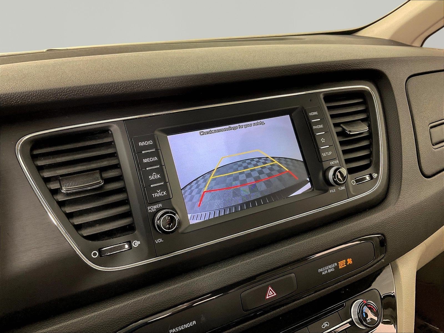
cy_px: 166
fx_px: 372
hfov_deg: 61.7
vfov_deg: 48.2
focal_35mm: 29
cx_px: 222
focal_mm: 3
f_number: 1.8
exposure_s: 1/60
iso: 125
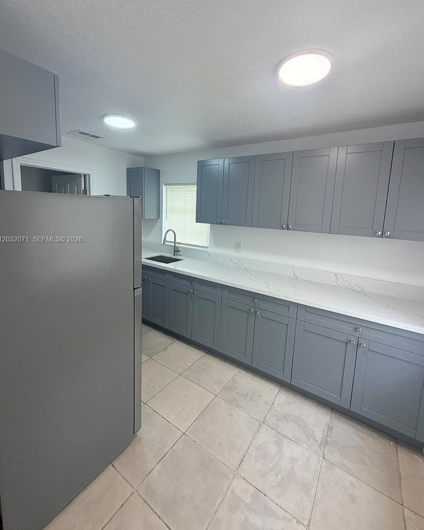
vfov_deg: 96.5
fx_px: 235
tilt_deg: -7.0
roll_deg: -2.0
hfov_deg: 84.1
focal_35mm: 15
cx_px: 211
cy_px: 240
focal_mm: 2.22
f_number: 2.2
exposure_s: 1/120
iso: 100
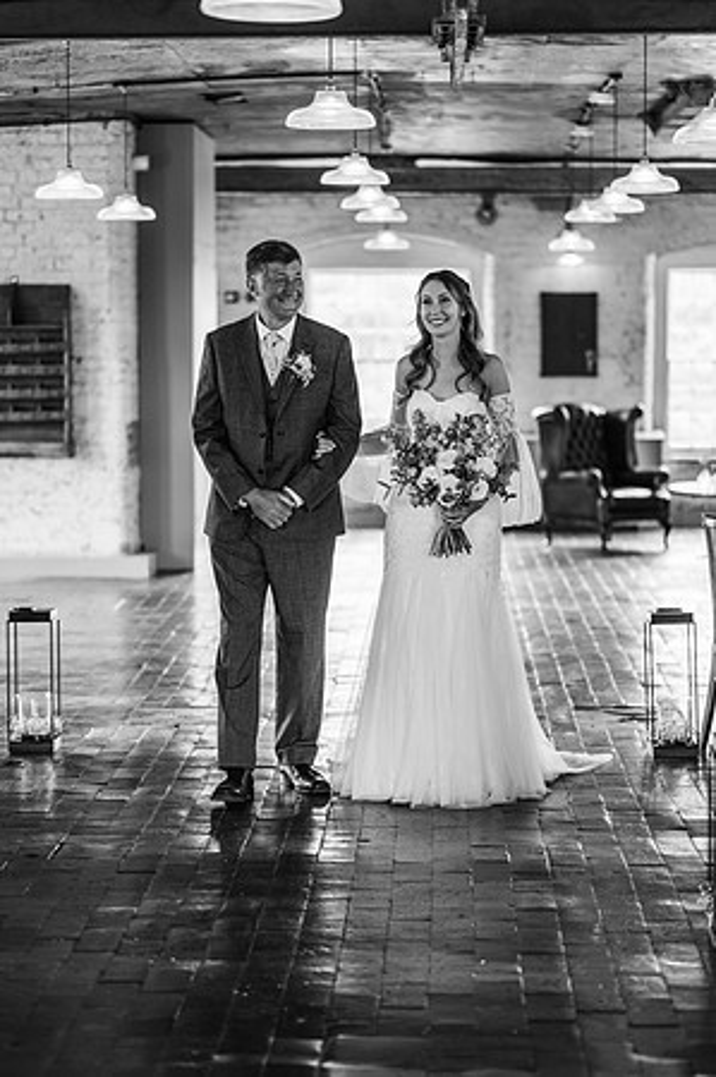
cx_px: 358
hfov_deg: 16.0
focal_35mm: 85
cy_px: 538
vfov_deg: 23.9
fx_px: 2542
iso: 220
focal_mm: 85
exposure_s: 1/200
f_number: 1.8
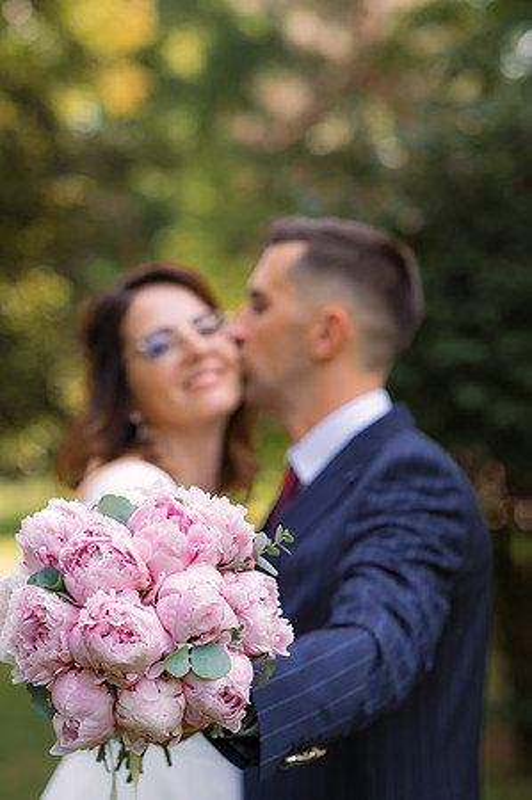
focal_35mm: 85
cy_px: 400
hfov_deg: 16.0
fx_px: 1888
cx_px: 266
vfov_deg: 23.9
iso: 400
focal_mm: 85
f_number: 3.2
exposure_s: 1/400
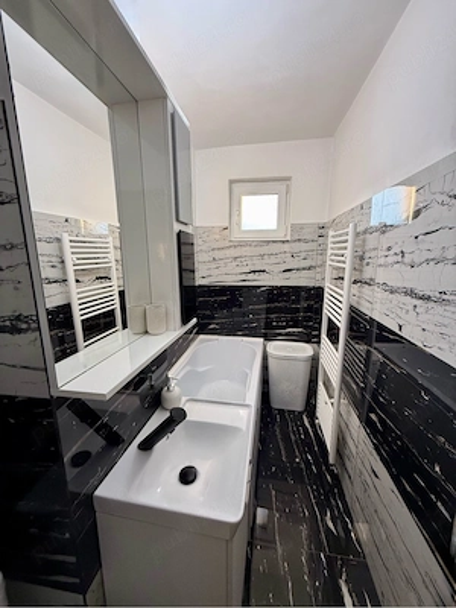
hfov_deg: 85.7
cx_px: 228
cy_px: 304
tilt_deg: -9.9
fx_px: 246
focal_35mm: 14
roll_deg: +0.1
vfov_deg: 102.1
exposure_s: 1/99
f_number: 2.2
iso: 200
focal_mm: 2.22
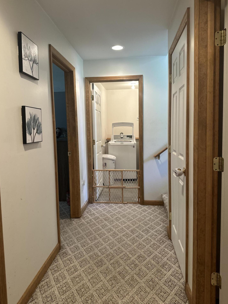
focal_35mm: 25
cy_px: 149
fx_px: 220
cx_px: 115
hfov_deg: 54.9
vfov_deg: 69.4
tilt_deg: -3.8
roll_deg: +1.0
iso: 200
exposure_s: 1/60
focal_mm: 6.86
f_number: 1.78
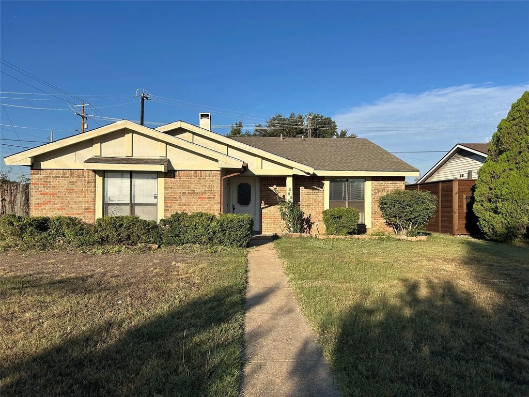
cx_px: 264
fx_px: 397
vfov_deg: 53.1
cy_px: 198
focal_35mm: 26
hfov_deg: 67.3
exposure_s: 1/4831
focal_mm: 5.7
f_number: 1.5
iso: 50
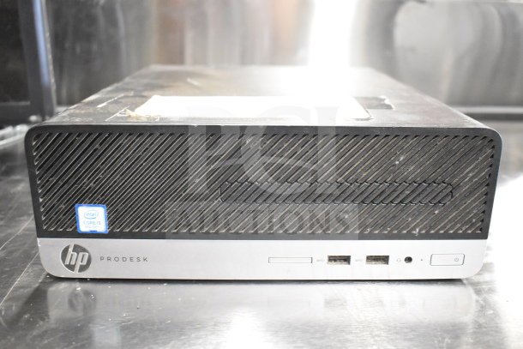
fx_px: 501
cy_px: 174
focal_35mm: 34
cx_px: 262
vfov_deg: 38.4
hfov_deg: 55.1
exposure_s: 1/40
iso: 7200
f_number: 3.8
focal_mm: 23
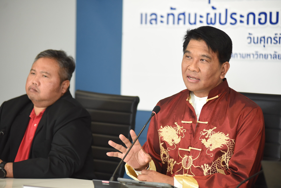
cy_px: 94
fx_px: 1054
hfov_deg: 15.2
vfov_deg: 10.2
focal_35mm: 135
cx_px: 140
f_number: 2.8
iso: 1600
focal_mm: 135
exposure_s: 1/250
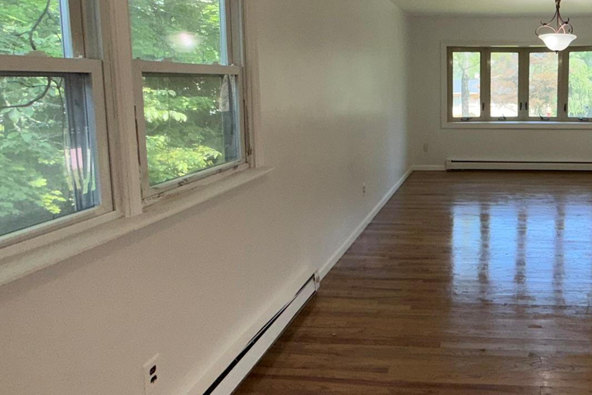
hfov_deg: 60.4
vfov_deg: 45.6
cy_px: 129
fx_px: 460
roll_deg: -0.1
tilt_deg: -5.0
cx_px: 471
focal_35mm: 28
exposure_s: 1/122
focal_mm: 2.22
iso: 50
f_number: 2.2
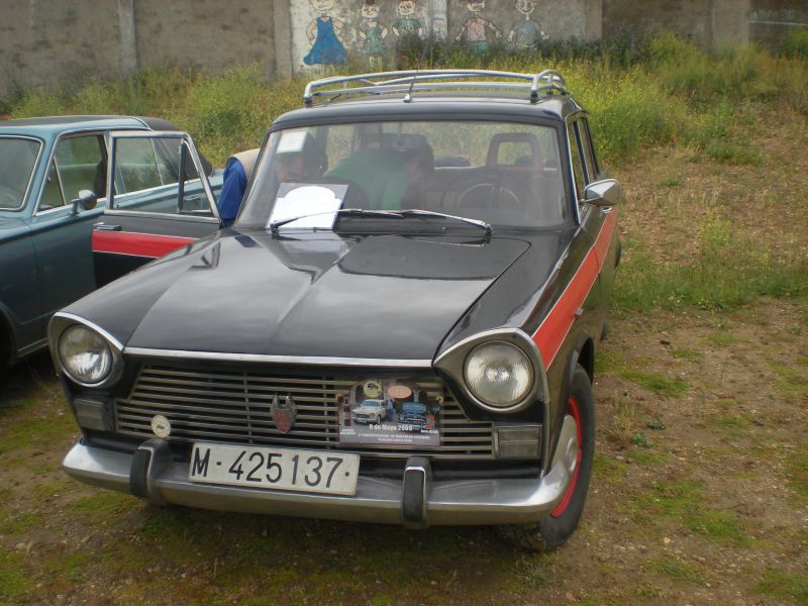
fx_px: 887
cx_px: 404
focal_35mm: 38
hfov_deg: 49.0
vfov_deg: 37.7
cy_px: 303
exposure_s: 1/193
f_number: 4.6
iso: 64
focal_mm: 6.3
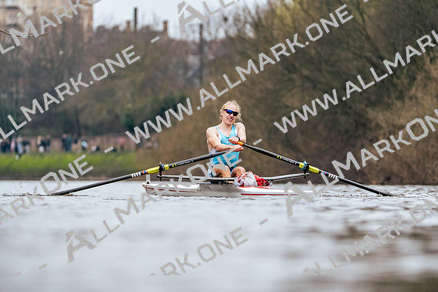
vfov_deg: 3.7
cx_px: 219
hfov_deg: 5.5
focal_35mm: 376
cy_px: 146
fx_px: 4576
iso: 3200
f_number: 6.3
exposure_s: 1/2000
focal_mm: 376
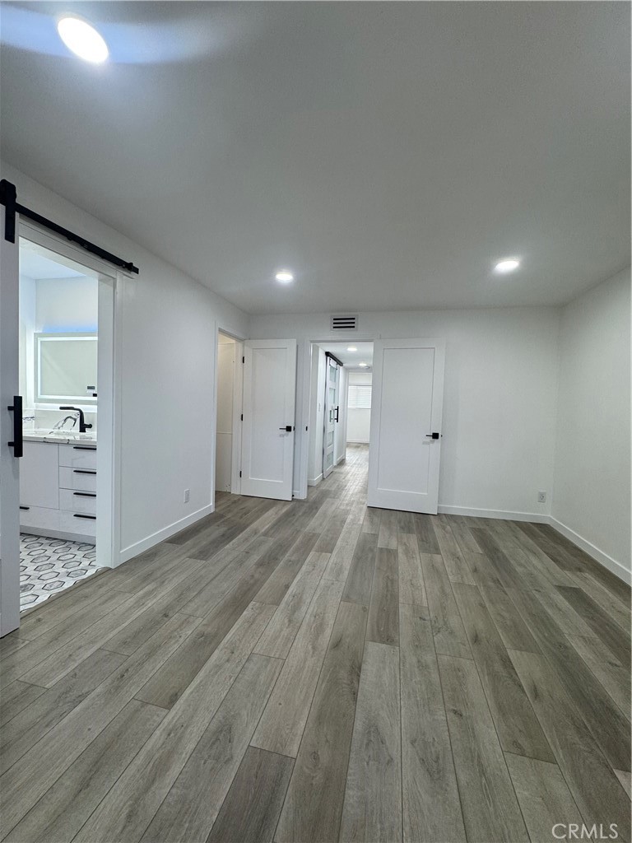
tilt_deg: -4.7
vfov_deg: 102.1
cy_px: 422
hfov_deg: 85.7
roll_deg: -2.0
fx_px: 341
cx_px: 316
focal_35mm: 14
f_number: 2.2
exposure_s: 1/120
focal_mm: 2.22
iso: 125
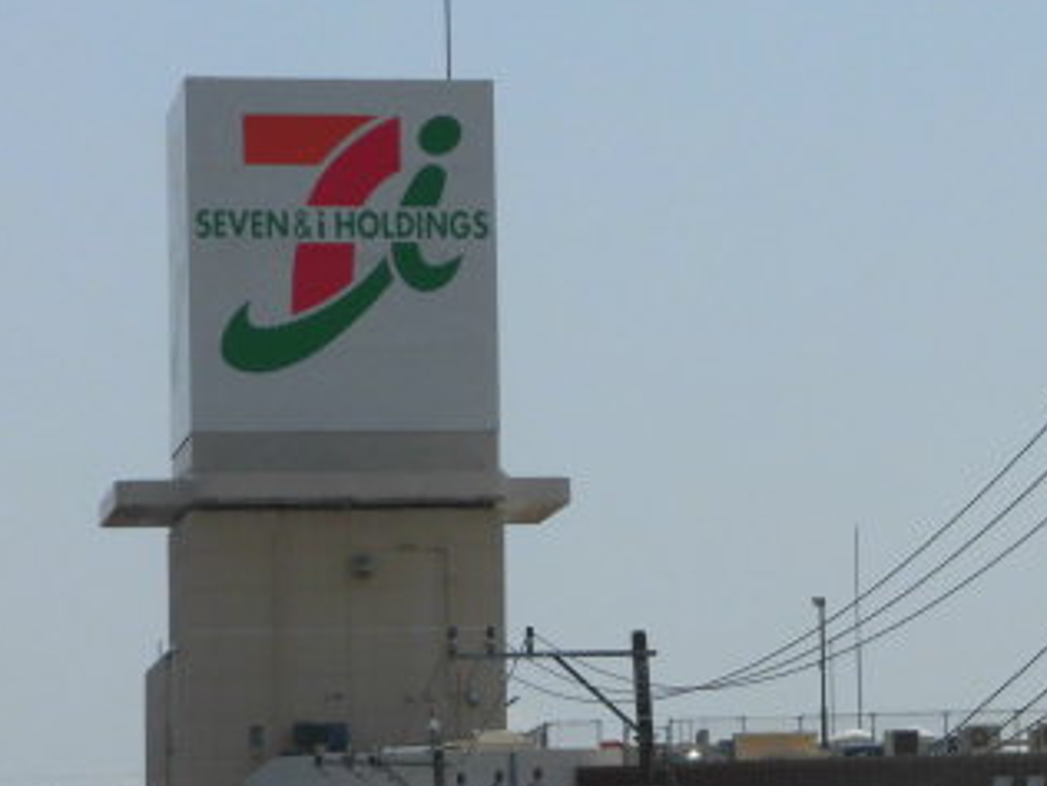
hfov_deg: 8.1
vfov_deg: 6.1
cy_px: 491
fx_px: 7350
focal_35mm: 243
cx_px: 987
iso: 100
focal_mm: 21.51
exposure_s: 1/250
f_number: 12.6
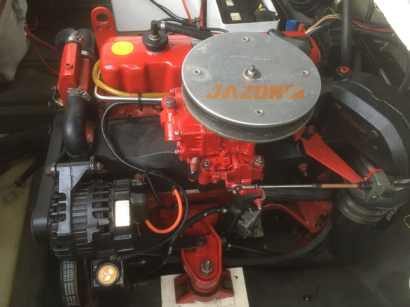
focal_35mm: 32
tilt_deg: -51.5
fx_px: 379
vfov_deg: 44.2
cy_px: 150
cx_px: 219
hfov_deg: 56.8
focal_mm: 4.15
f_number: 2.2
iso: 200
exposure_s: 1/33
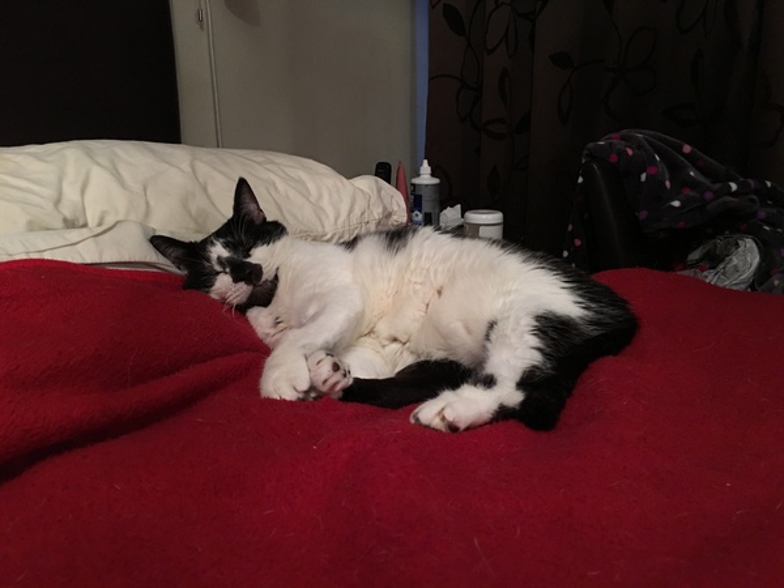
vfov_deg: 48.2
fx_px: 657
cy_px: 294
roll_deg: +0.1
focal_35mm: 29
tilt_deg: -13.4
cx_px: 392
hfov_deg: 61.7
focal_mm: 4.15
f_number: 2.2
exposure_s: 1/17
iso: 125
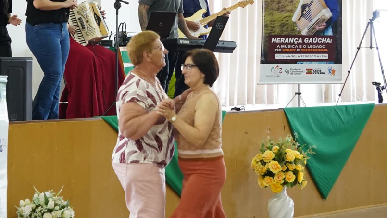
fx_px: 1314
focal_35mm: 128
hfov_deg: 16.8
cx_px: 176
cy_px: 56
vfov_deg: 9.5
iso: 4000
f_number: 4.5
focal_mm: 55
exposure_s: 1/160
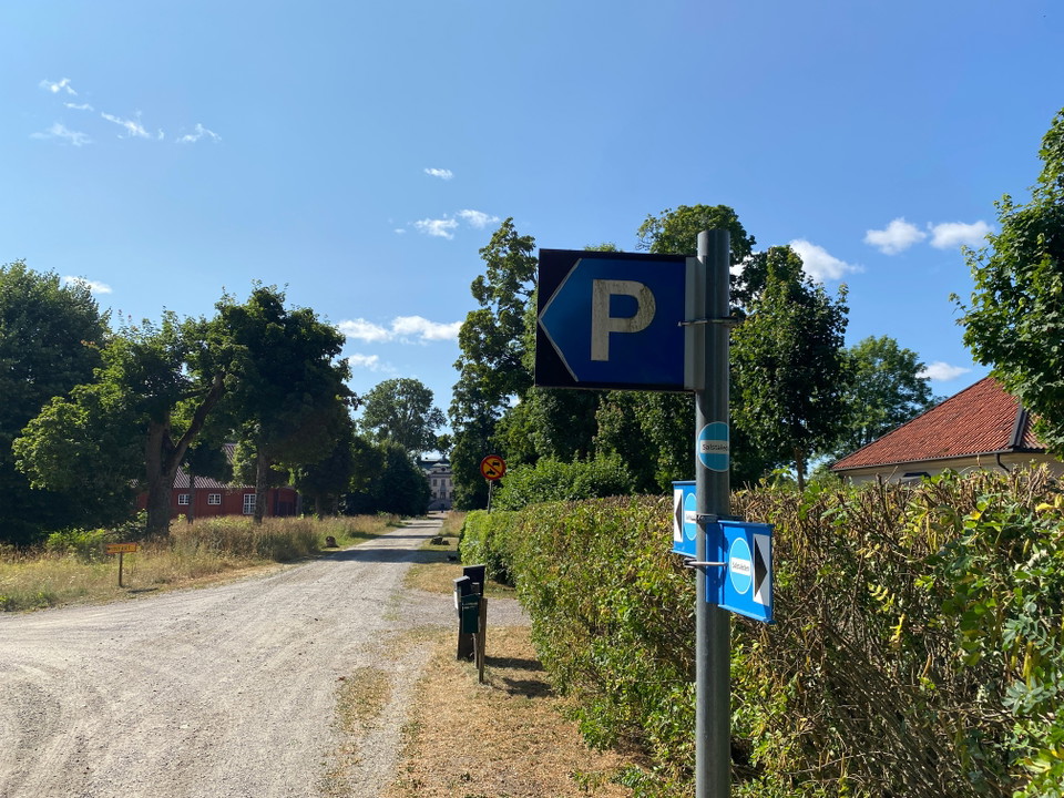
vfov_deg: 53.1
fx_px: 799
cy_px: 399
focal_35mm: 26
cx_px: 532
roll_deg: +0.9
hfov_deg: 67.3
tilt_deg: +8.0
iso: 32
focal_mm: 4.25
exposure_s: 1/3300
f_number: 1.8
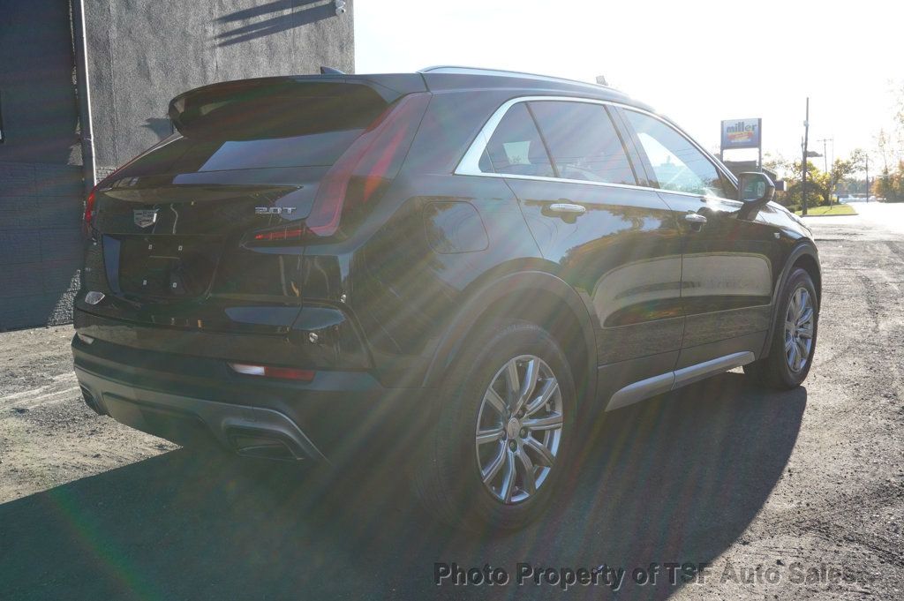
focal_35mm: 34
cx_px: 452
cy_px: 300
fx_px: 866
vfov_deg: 38.3
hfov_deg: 55.1
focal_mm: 23
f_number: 9
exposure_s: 1/250
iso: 400
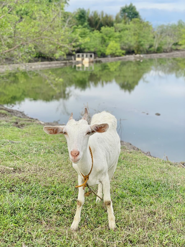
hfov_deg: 28.0
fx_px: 371
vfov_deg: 36.8
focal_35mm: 52
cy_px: 124
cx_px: 92
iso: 32
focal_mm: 6
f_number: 2
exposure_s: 1/592
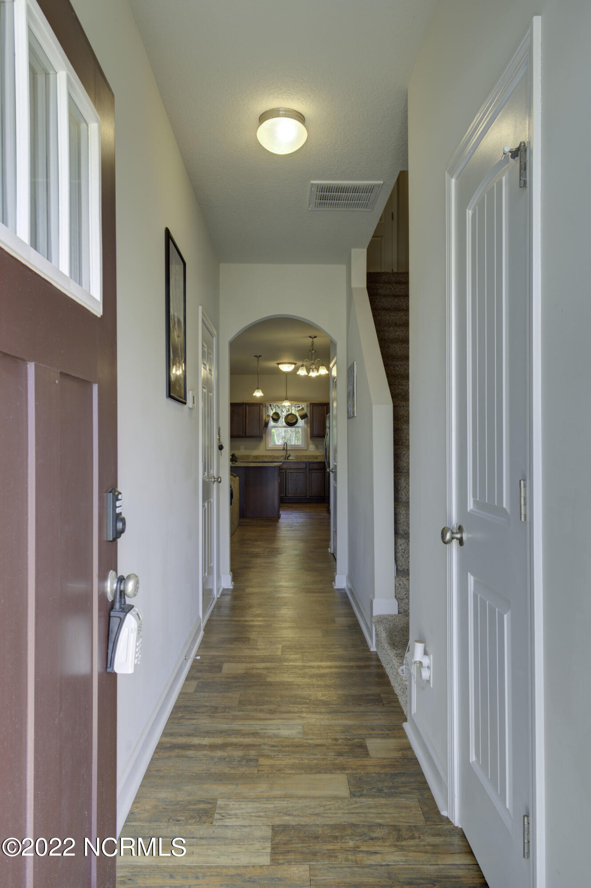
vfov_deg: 71.5
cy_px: 444
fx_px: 616
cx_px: 296
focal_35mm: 25
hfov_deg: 51.2
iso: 100
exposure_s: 1/6
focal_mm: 17
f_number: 7.1
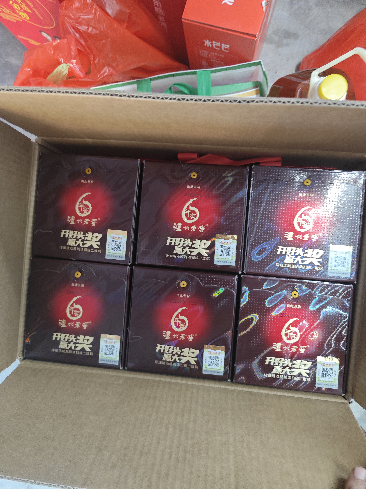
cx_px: 183
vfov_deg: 73.9
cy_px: 244
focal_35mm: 23
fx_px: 324
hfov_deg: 58.9
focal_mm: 5.43
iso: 500
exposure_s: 1/25
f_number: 1.8
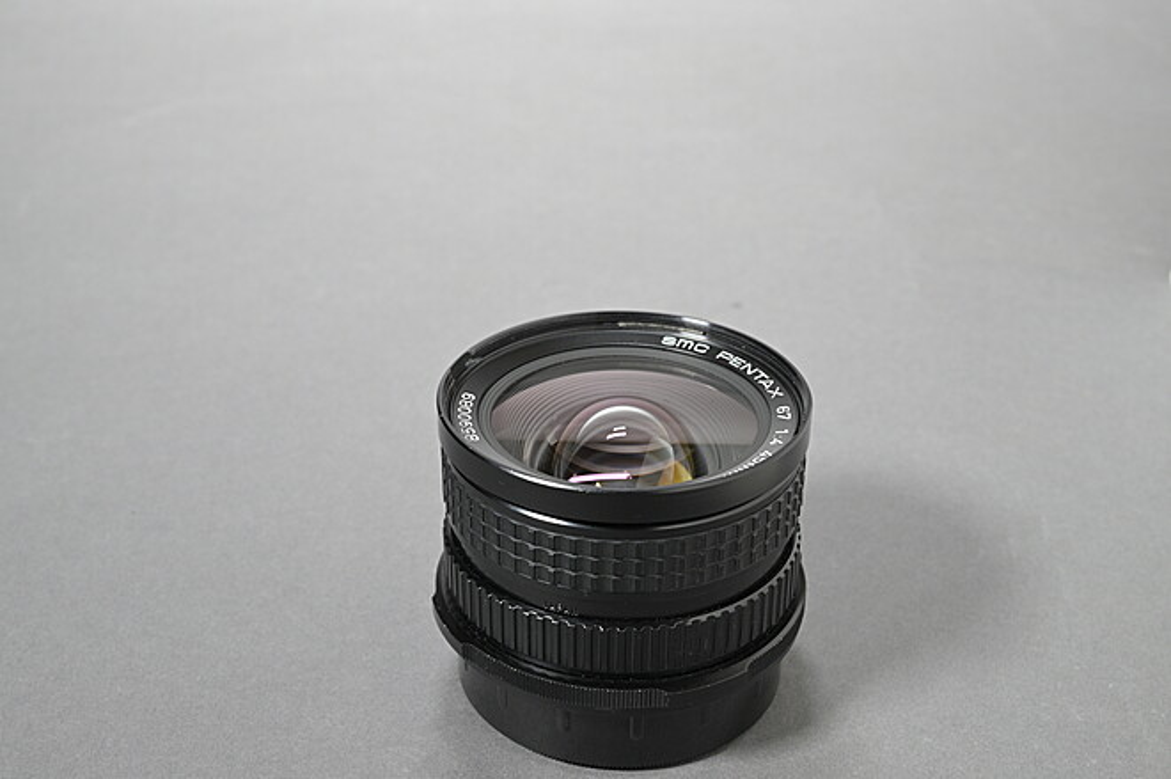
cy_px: 390
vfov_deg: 26.0
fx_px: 1690
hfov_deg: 38.2
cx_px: 586
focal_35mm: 52
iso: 400
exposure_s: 1/4
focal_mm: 35
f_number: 8
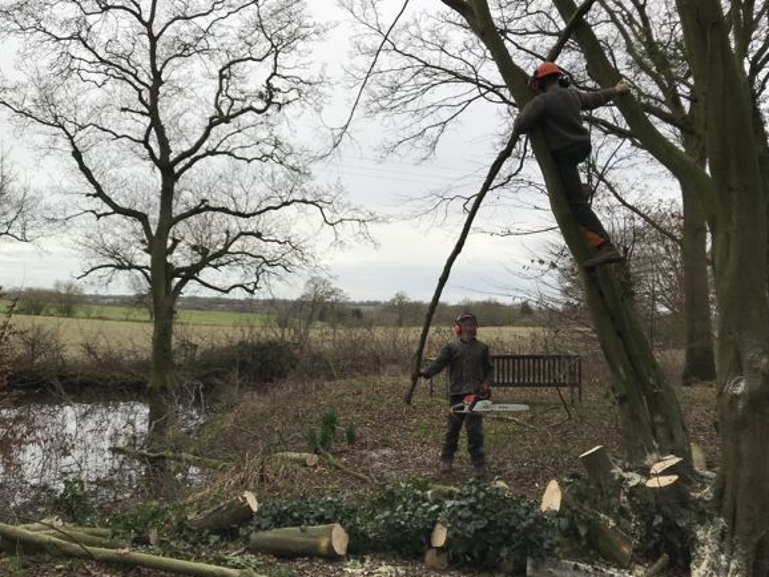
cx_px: 355
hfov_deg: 58.3
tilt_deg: +3.3
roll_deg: -2.0
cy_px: 275
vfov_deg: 45.5
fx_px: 689
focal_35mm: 31
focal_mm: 3.99
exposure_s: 1/449
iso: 20
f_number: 1.8
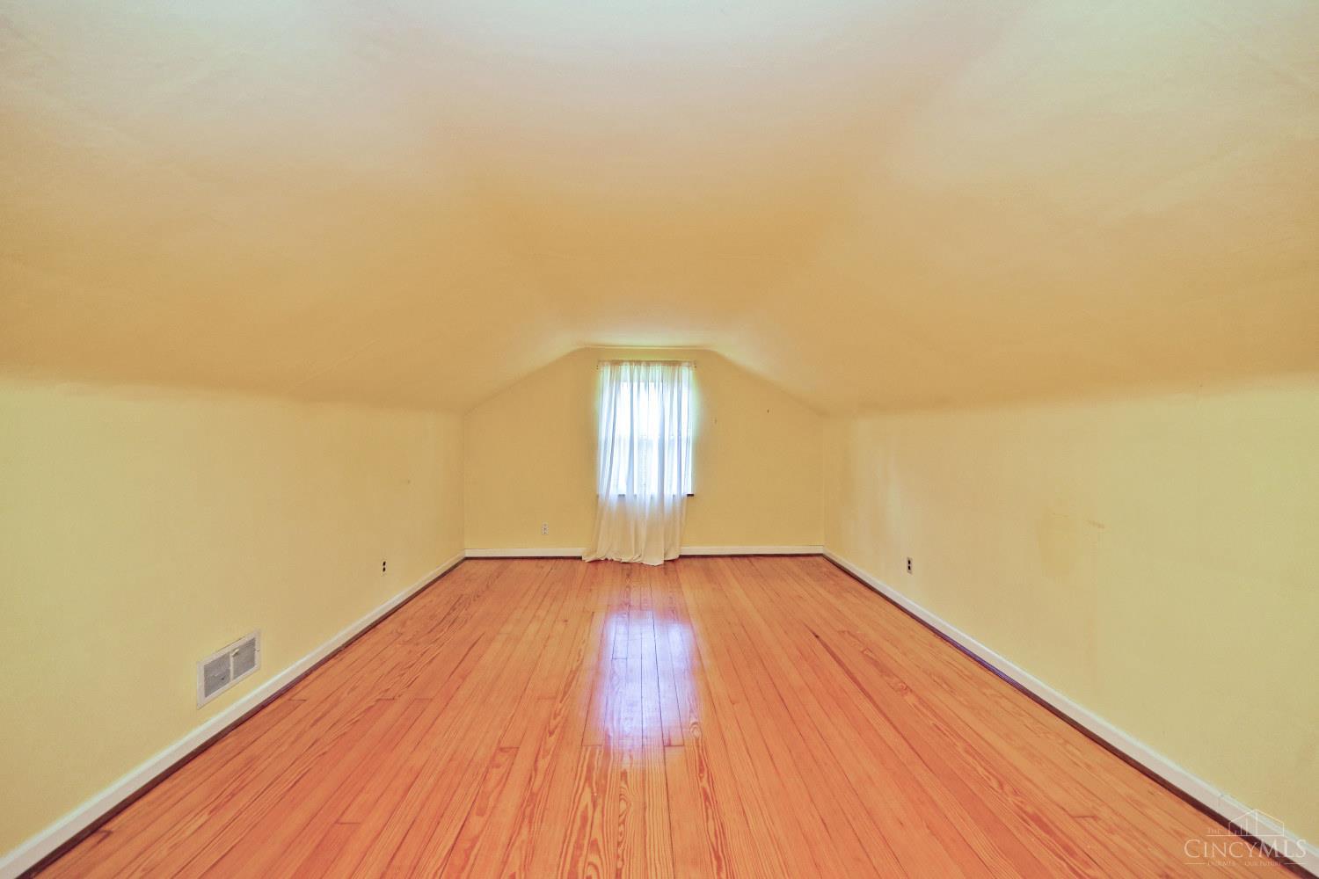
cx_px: 660
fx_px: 513
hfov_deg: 104.3
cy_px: 440
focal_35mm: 14
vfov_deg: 81.2
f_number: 4
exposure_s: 1/60
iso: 280
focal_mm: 14
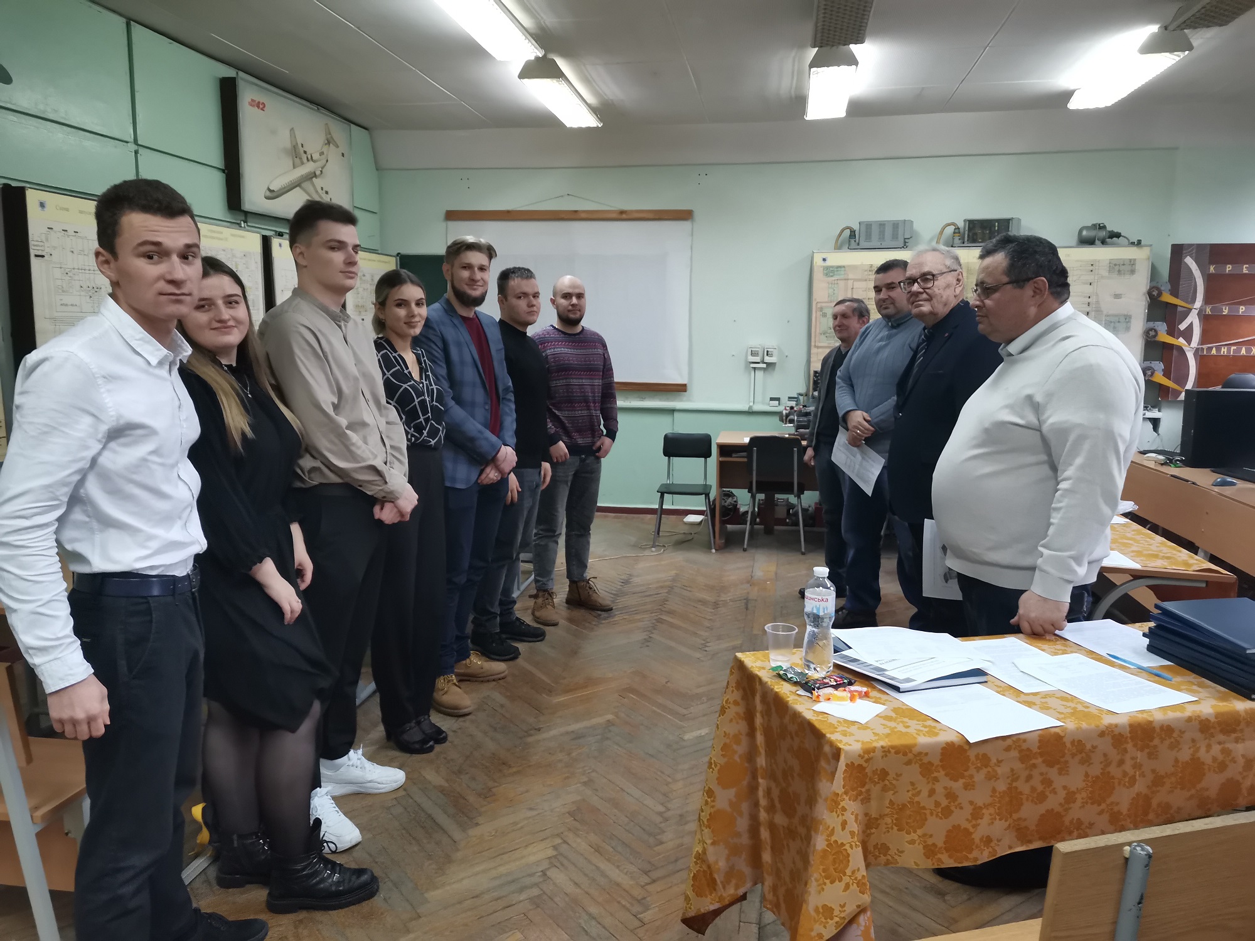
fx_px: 943
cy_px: 470
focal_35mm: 26
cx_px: 628
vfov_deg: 53.1
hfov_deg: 67.3
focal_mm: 4.75
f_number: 1.8
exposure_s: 1/33.3
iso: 500
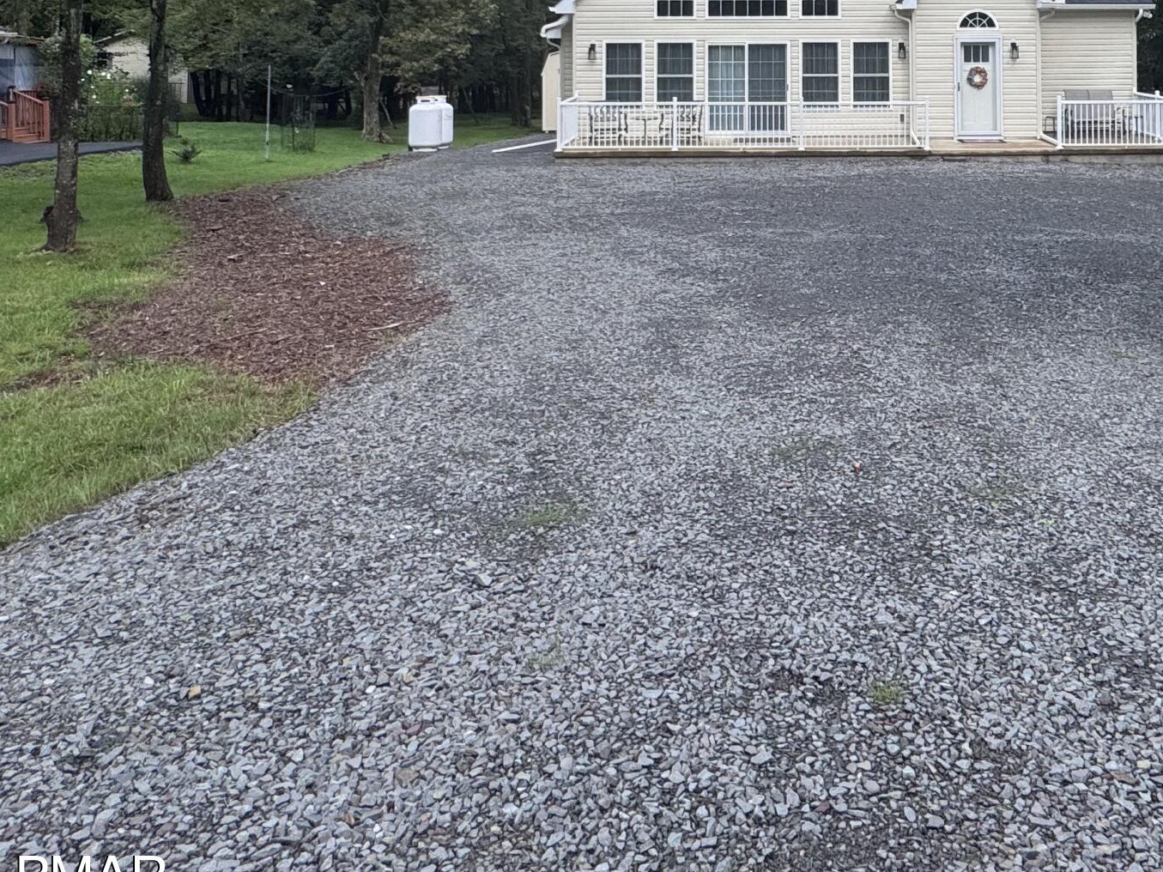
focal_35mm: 31
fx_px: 1041
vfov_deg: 39.9
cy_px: -1
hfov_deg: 56.9
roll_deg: +0.3
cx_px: 790
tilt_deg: +1.7
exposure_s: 1/993
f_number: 2.2
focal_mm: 2.22
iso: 40
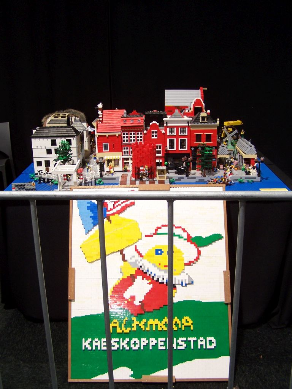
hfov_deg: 37.7
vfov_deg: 49.0
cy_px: 194
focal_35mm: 38
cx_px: 146
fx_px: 427
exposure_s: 1/6
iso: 80
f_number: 2.8
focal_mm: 6.3
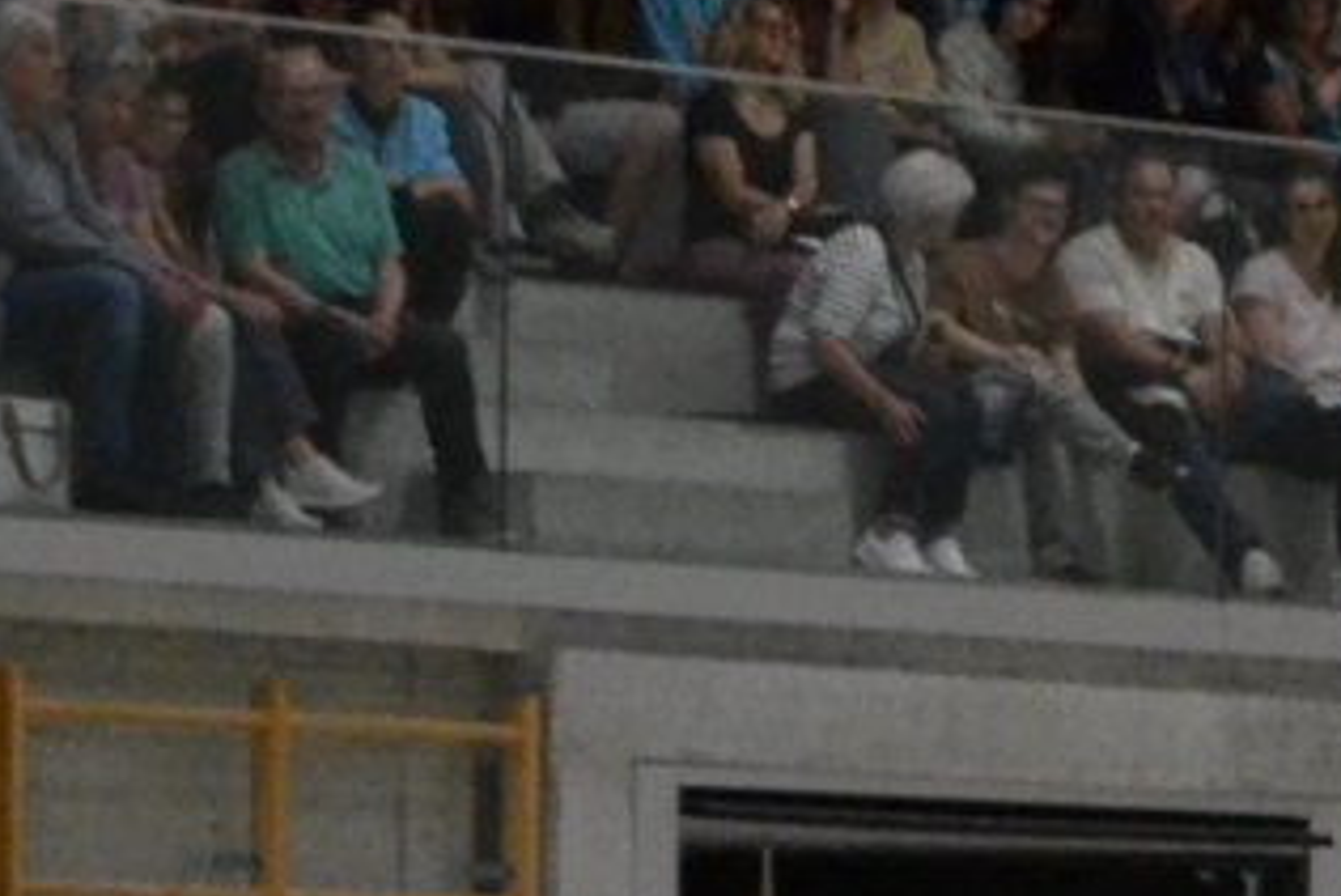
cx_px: 3917
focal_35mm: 350
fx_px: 13043
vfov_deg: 3.9
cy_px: 1471
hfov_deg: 5.5
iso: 2000
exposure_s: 1/500
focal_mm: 36
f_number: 5
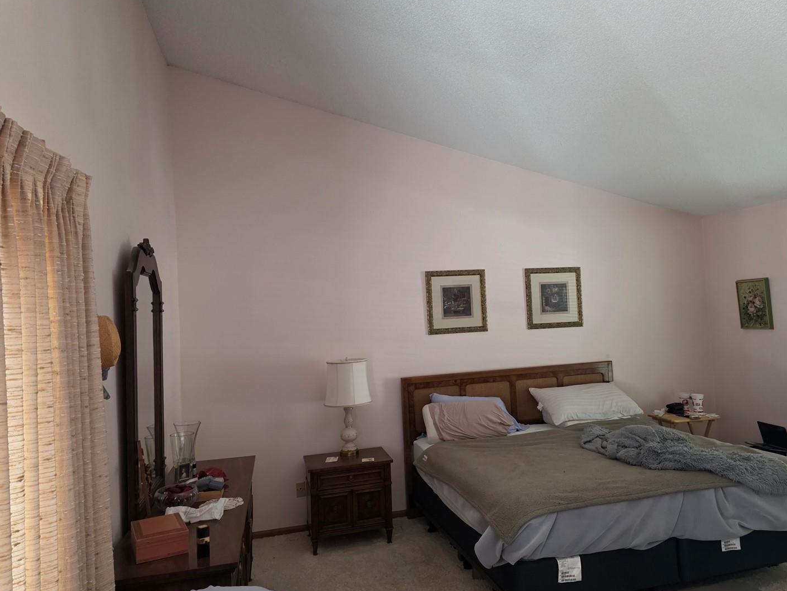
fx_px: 591
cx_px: 442
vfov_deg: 53.1
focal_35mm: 26
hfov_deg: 67.0
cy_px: 291
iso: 640
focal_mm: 6.3
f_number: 1.7
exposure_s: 1/120
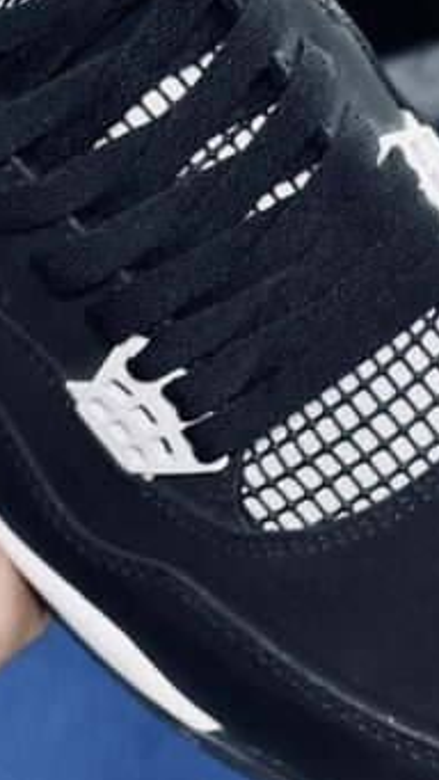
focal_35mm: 143
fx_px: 2957
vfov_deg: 14.9
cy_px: 180
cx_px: 190
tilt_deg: -54.8
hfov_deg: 8.5
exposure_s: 1/100
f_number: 1.78
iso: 160
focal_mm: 6.86
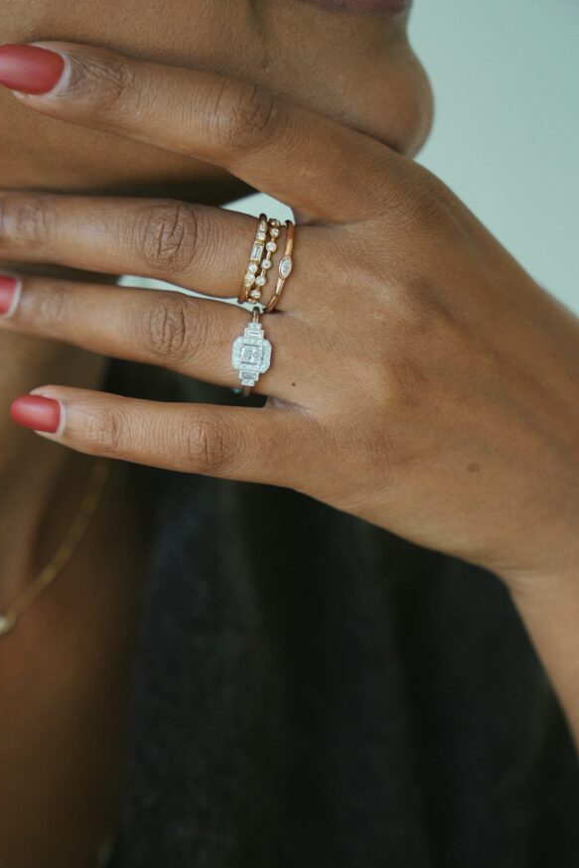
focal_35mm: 75
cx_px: 252
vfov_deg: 27.0
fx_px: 1809
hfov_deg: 18.2
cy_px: 446
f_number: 2.8
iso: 100
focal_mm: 43
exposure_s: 1/80
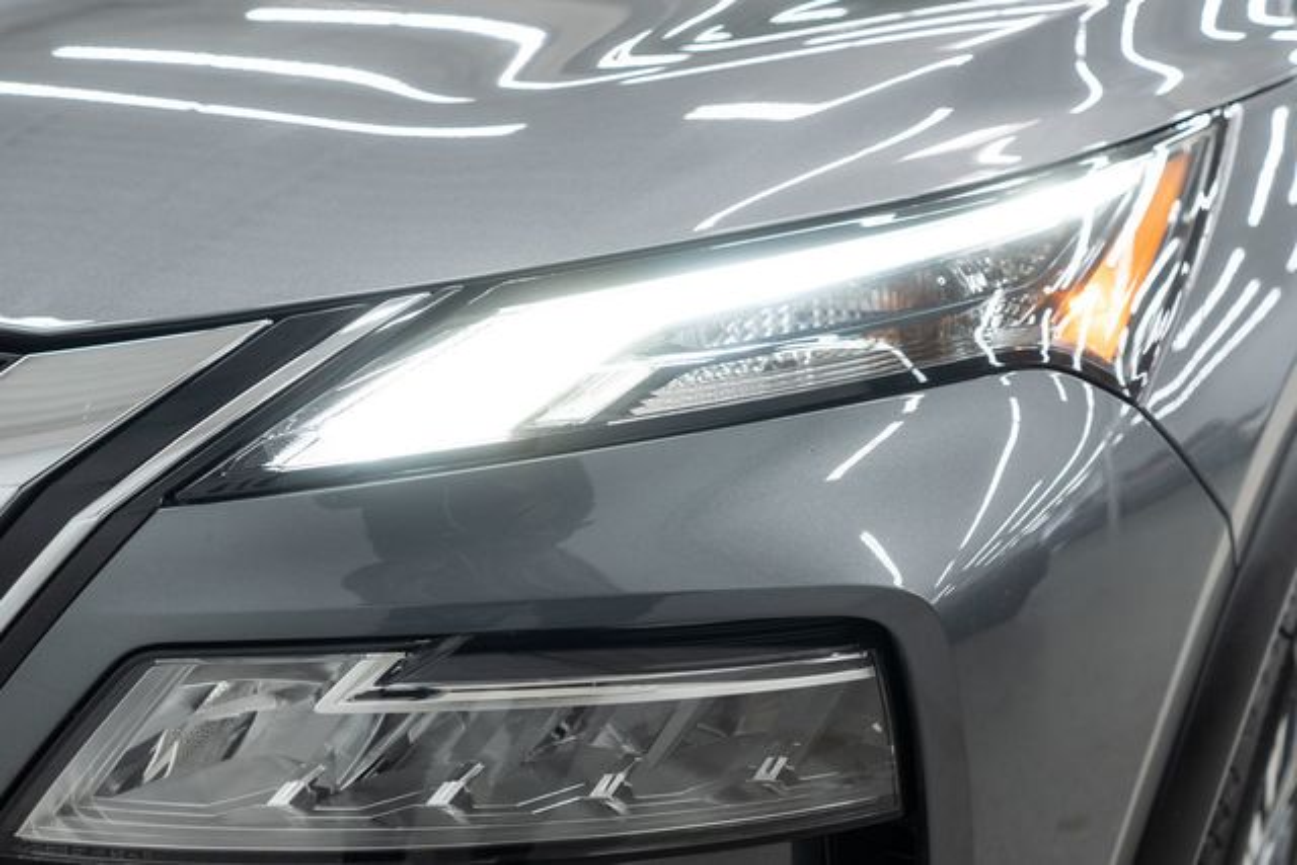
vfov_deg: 31.9
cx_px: 648
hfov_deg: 46.4
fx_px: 1513
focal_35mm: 42
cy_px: 432
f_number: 3.2
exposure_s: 1/40
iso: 200
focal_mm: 28
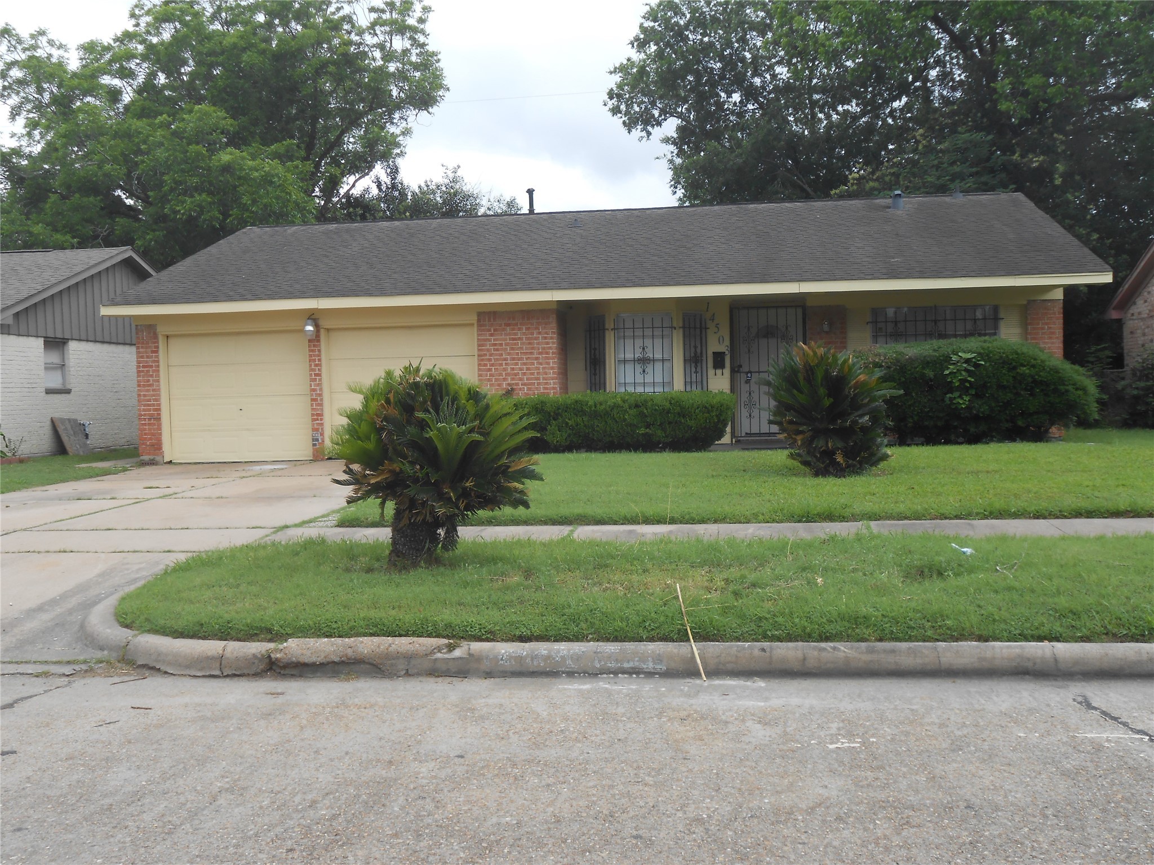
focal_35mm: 38
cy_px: 432
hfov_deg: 49.0
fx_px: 1267
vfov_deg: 37.7
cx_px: 577
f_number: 4.2
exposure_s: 1/250
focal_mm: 6.8
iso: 80
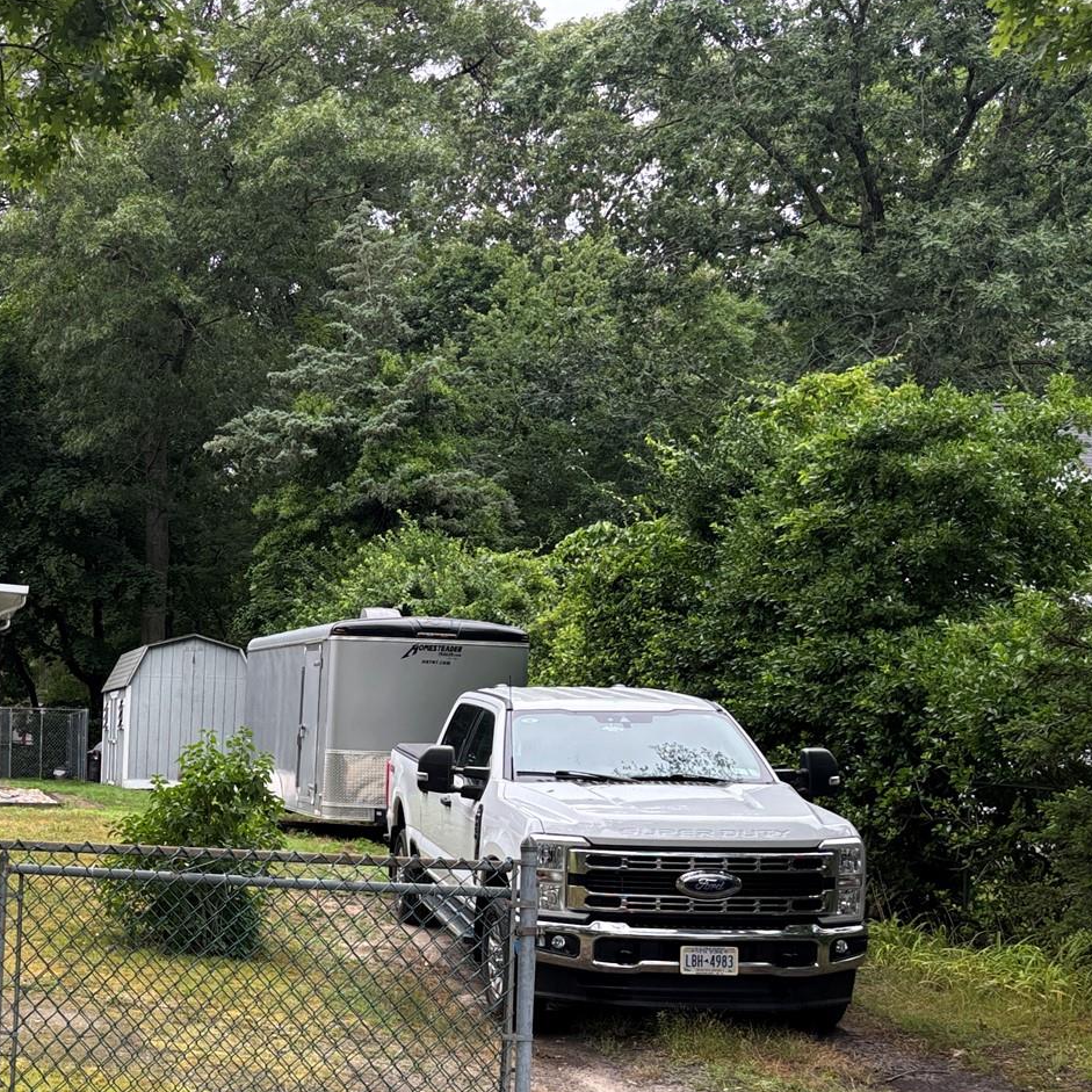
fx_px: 1785
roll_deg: -0.9
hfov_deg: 30.7
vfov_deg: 33.6
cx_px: -82
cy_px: 768
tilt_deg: -1.1
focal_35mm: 50
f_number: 1.6
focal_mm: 5.96
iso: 50
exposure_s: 1/346
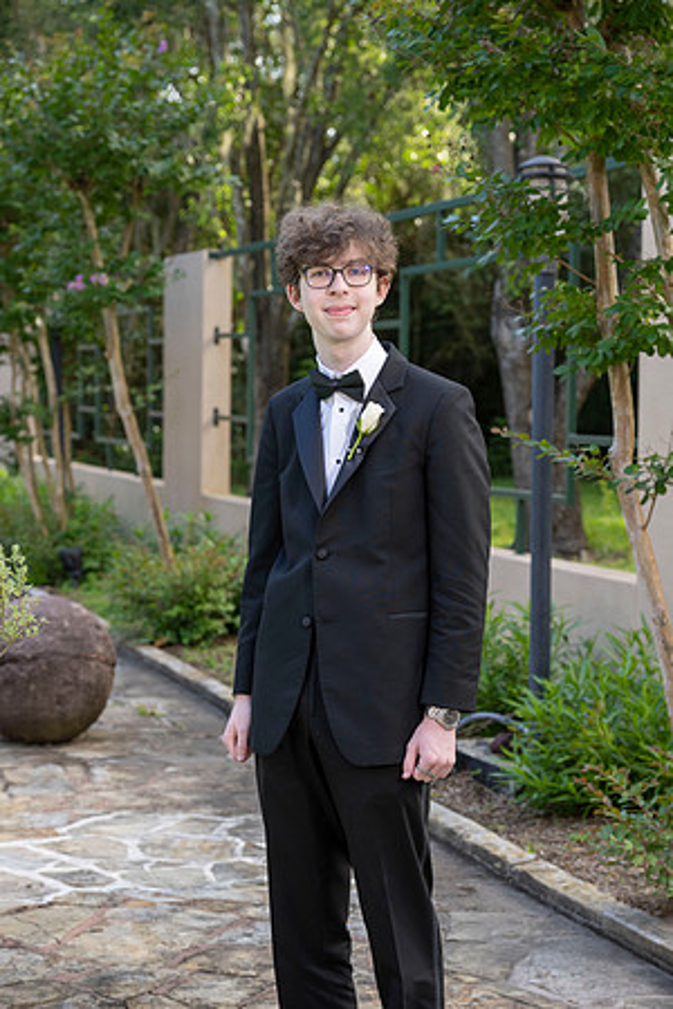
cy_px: 504
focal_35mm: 72
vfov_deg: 28.1
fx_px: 2019
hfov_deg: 18.9
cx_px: 336
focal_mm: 72
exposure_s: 1/200
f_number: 5
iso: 500
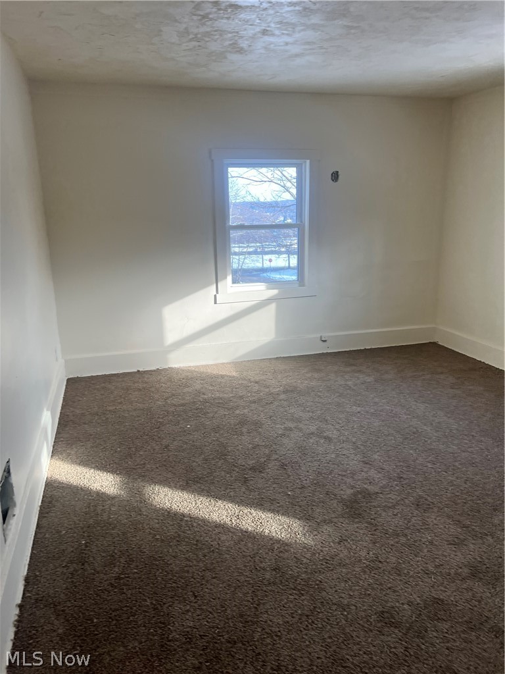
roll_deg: +2.1
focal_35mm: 26
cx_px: 252
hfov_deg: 53.1
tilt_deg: -13.2
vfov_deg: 67.3
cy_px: 337
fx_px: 506
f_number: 1.5
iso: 50
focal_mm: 5.7
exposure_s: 1/166
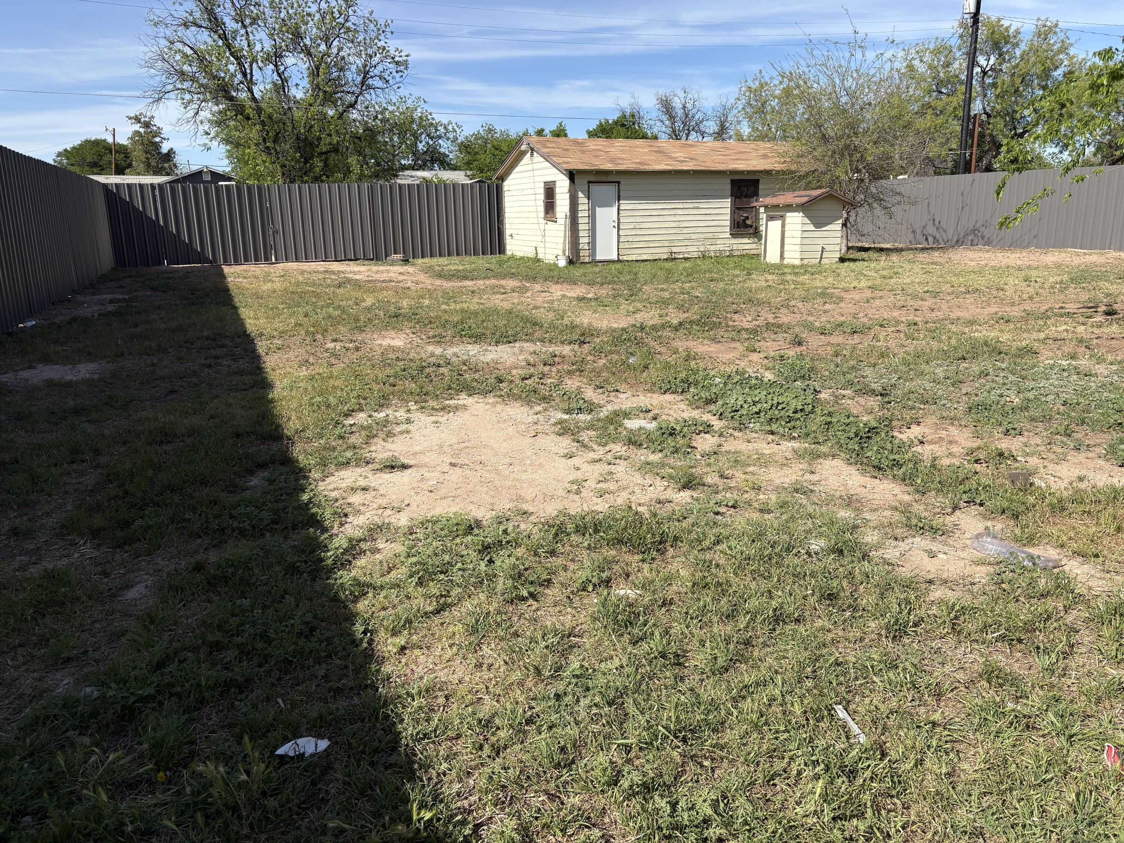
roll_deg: +1.5
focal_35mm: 26
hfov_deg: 67.3
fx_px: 844
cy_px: 422
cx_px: 562
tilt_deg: -12.4
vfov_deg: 53.1
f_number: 1.6
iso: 50
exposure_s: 1/3623
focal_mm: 5.96
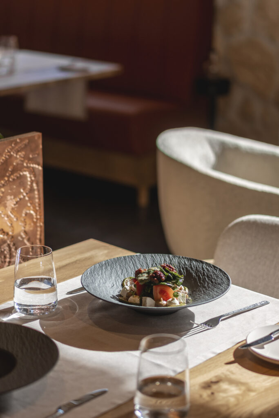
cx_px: 140
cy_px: 209
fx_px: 953
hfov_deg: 16.7
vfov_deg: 24.8
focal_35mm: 82
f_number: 1.8
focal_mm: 55
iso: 200
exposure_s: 1/4000
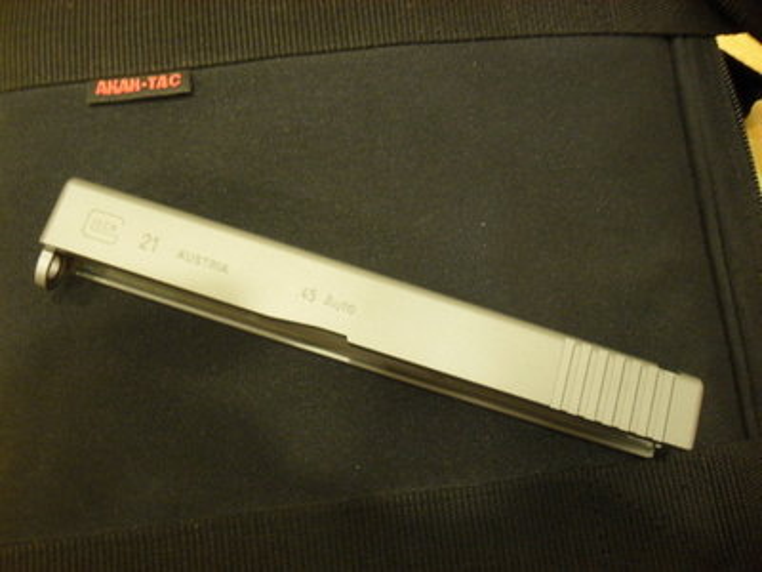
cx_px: 381
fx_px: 770
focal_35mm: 35
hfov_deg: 52.6
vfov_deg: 40.7
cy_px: 286
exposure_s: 1/3
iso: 200
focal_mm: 6.2
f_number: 2.8
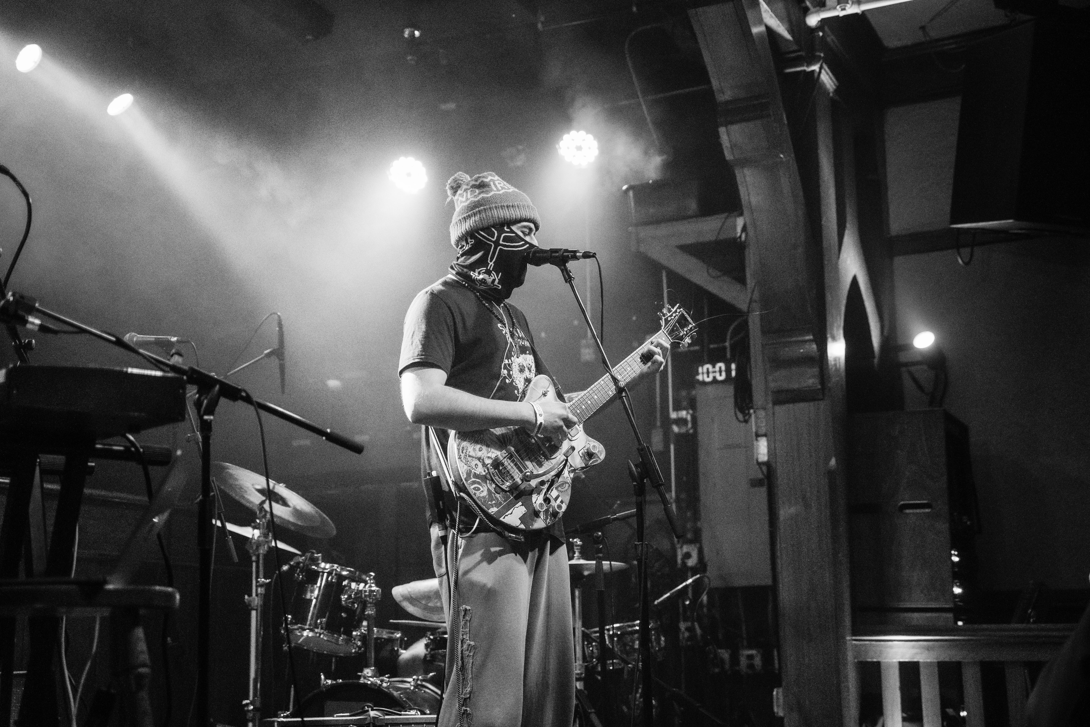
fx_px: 1514
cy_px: 364
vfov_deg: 27.0
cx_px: 545
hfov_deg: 39.6
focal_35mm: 50
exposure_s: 1/160
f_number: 2.8
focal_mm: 50
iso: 12800
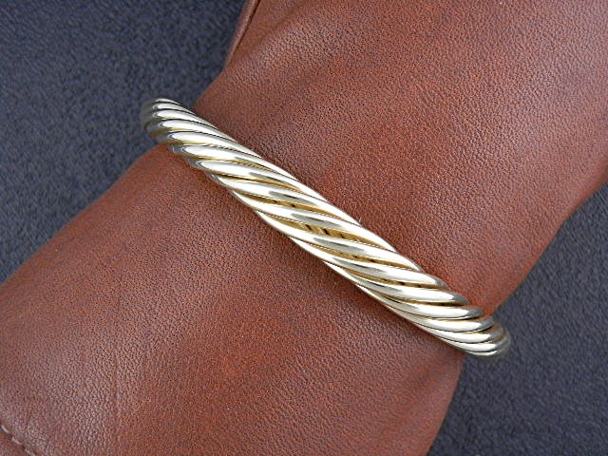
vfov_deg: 24.8
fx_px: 1036
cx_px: 304
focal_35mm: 59
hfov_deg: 32.7
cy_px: 228
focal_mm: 10.6
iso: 200
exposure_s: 1/4.4
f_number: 4
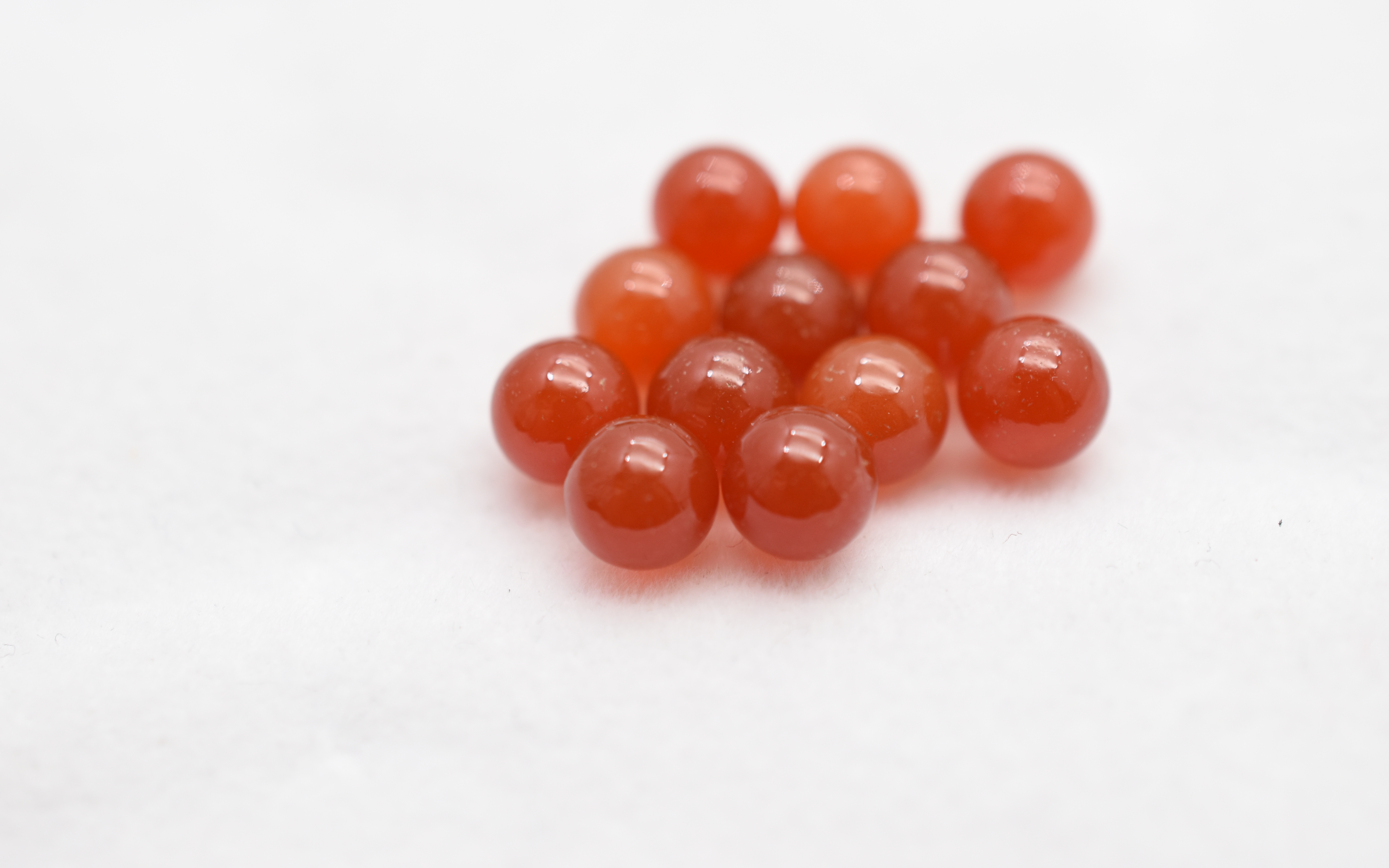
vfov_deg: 21.0
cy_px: 406
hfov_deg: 33.0
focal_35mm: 62
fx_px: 2347
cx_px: 685
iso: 320
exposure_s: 1/160
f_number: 5.6
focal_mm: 40
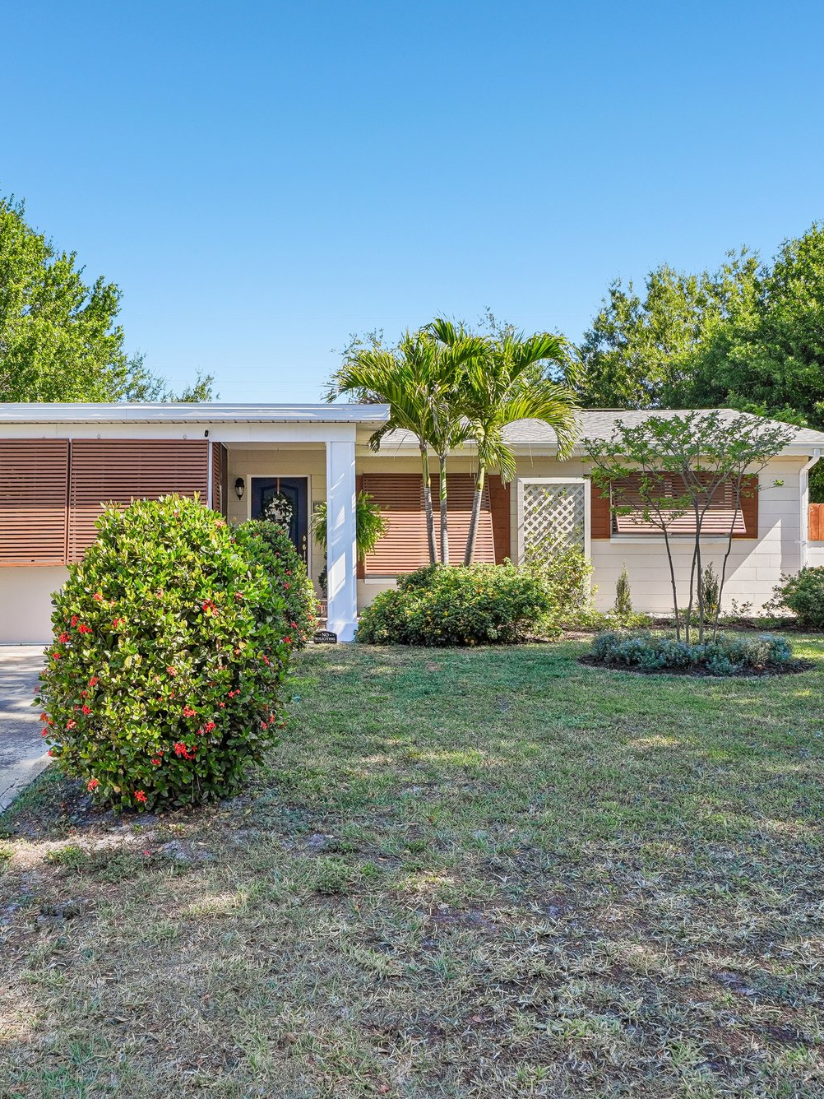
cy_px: 560
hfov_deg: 48.1
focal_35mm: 29
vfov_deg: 62.1
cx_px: 299
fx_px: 912
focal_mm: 13
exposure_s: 1/90
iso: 100
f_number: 8
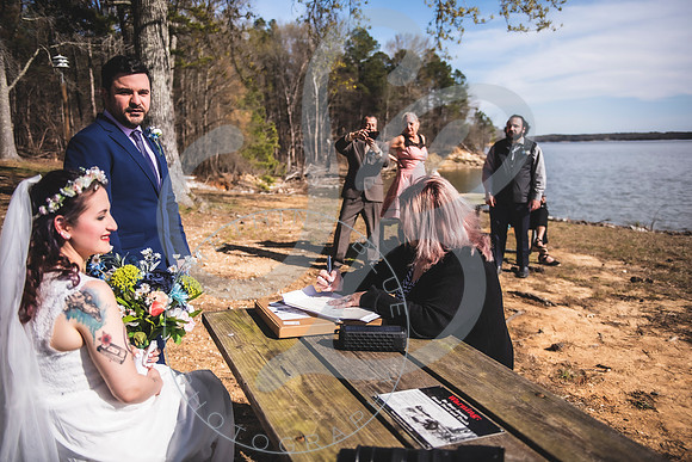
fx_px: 558
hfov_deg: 63.6
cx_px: 346
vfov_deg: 45.0
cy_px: 231
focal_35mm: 29
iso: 100
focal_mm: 29
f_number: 2.8
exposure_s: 1/2500
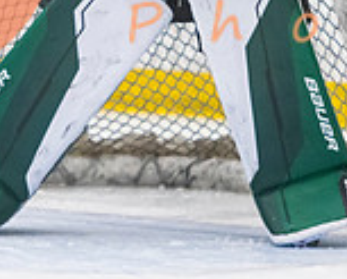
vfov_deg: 2.2
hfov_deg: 2.7
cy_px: -74
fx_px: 7295
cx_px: 138
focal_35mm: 709
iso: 2500
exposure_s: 1/640
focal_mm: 145
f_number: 3.2
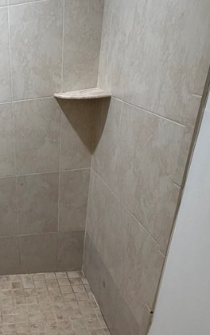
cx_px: -29
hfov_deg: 30.9
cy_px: 255
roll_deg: +7.4
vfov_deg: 51.5
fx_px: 329
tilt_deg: -31.7
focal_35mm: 36
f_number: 2.2
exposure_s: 1/60
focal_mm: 2.22
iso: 160
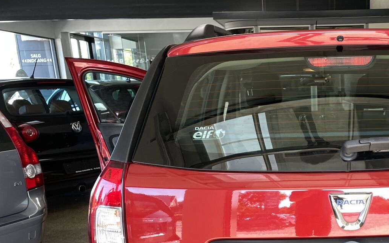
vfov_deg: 26.8
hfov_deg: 41.2
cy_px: 228
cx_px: 323
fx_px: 488
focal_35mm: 46
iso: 32
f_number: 1.6
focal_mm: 4.2
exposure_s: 1/121
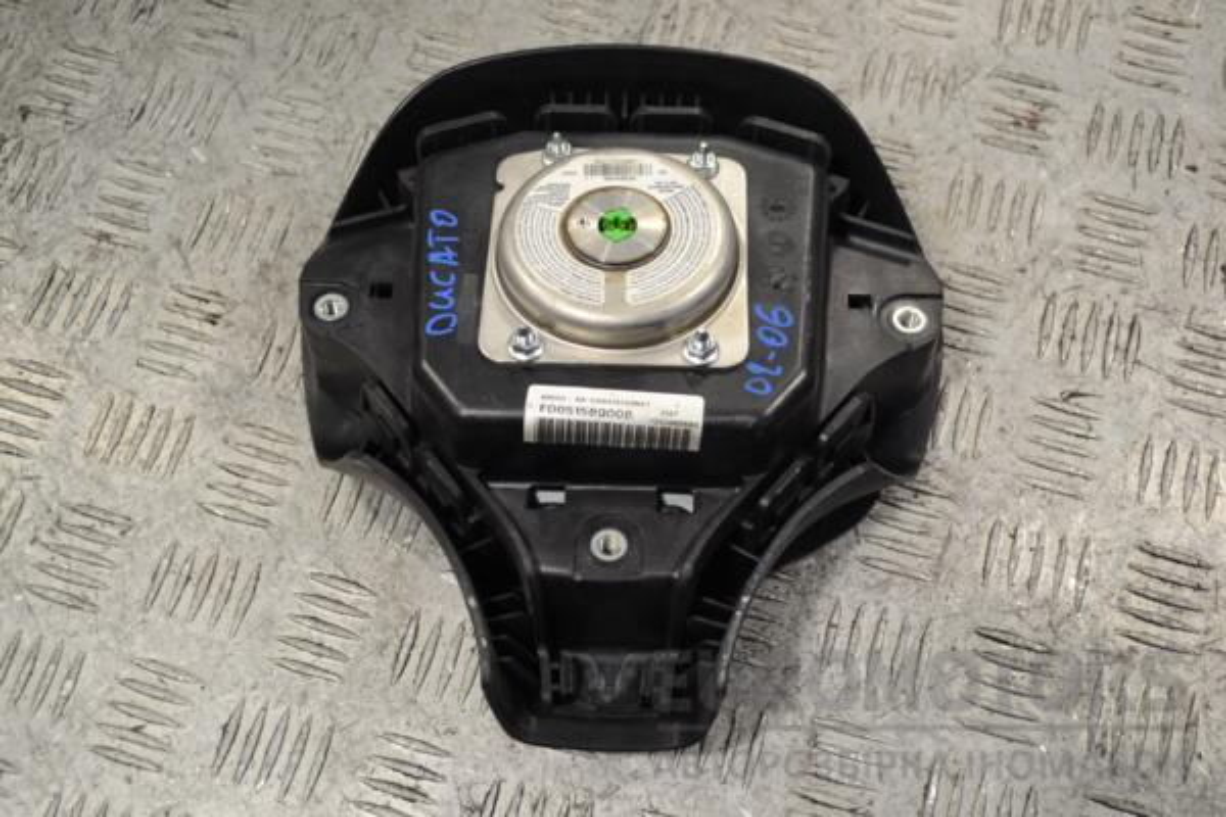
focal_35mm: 45
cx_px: 613
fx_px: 1532
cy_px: 408
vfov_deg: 29.9
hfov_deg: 43.6
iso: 100
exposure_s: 1/40
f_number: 4.5
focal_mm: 30
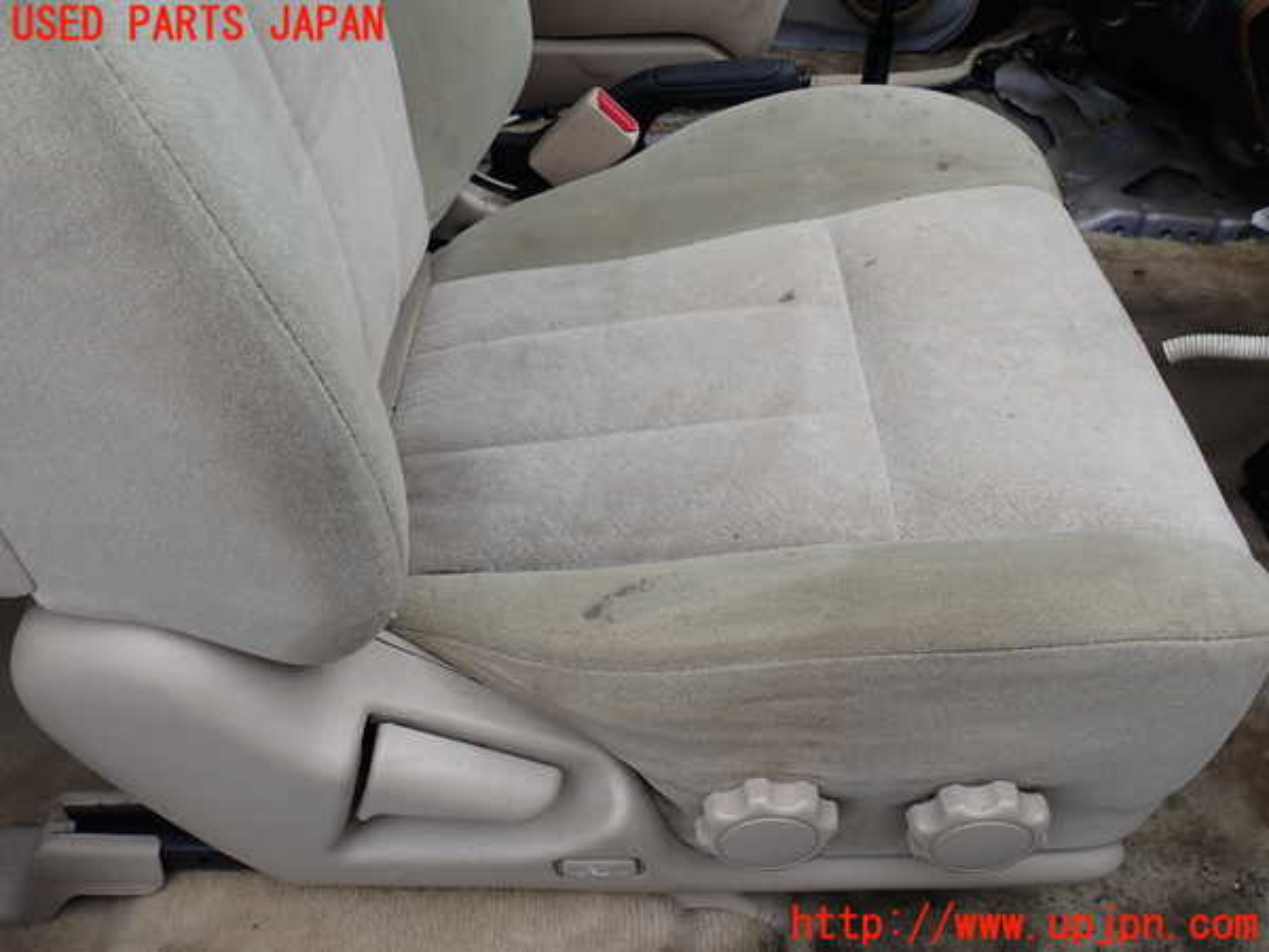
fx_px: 1100
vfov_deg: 46.8
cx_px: 634
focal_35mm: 30
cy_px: 476
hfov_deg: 60.0
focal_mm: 5.4
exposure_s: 1/320
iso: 100
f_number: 3.2
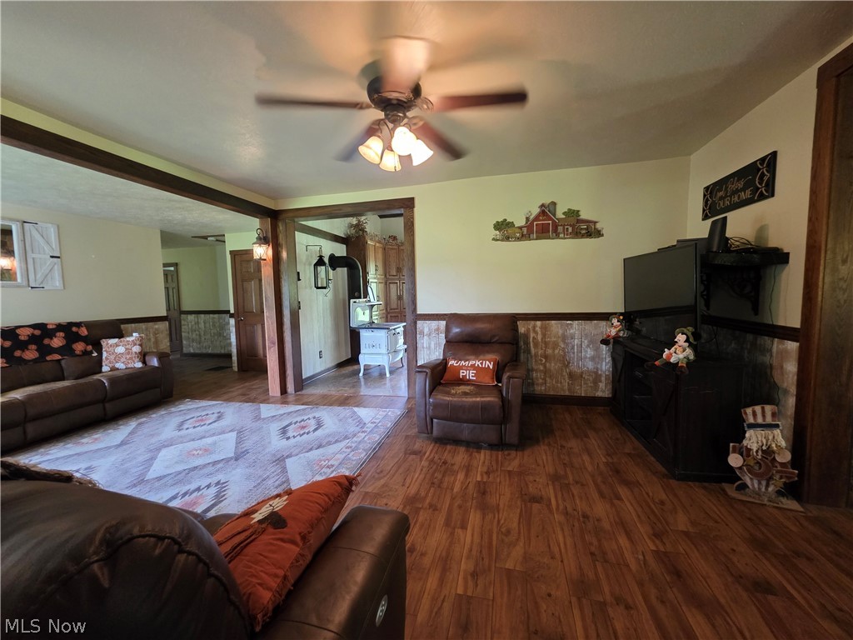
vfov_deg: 89.9
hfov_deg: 106.2
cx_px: 426
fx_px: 320
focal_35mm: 13
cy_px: 320
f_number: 1.9
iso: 500
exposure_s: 1/60
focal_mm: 2.2
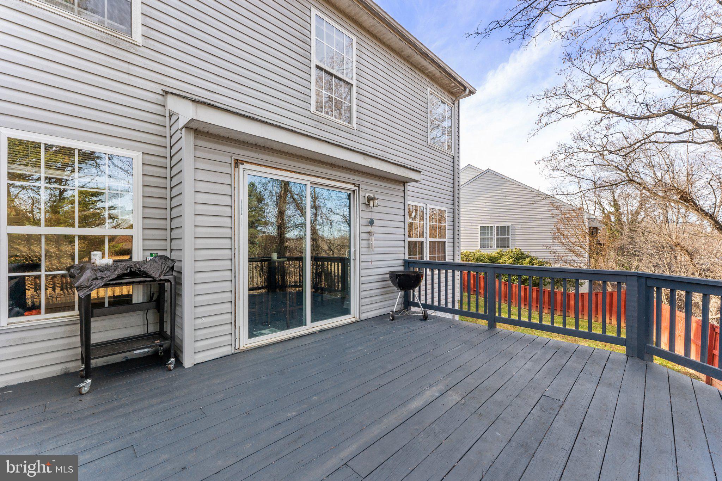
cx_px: 361
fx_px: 281
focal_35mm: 14
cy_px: 240
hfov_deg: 104.3
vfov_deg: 81.2
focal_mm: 14
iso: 320
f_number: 13
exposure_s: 1/60
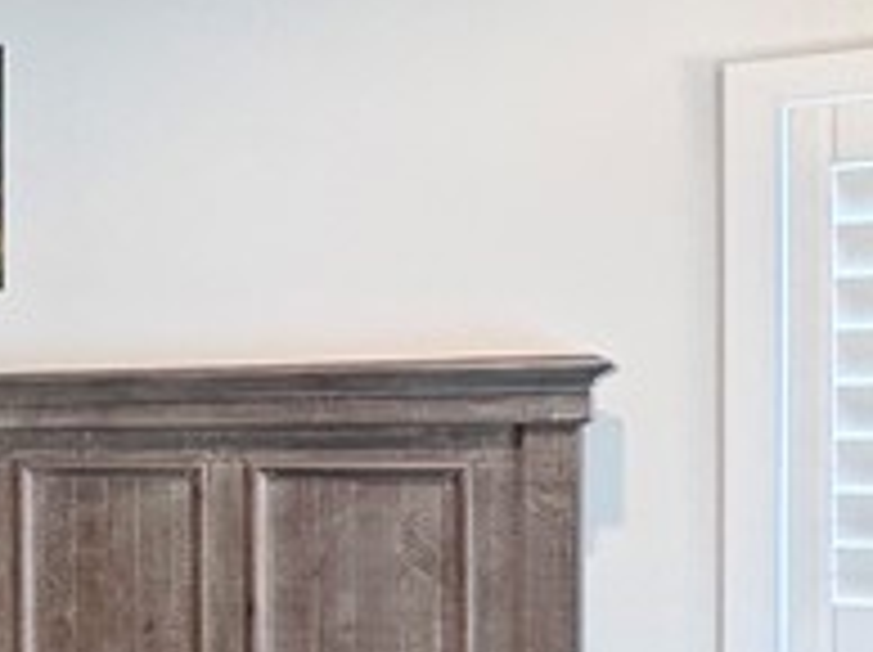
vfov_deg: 19.7
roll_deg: -0.3
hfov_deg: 18.4
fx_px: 1864
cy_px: 468
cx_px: -828
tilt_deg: -0.8
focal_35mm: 74
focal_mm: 2.22
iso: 200
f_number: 2.2
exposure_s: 1/120
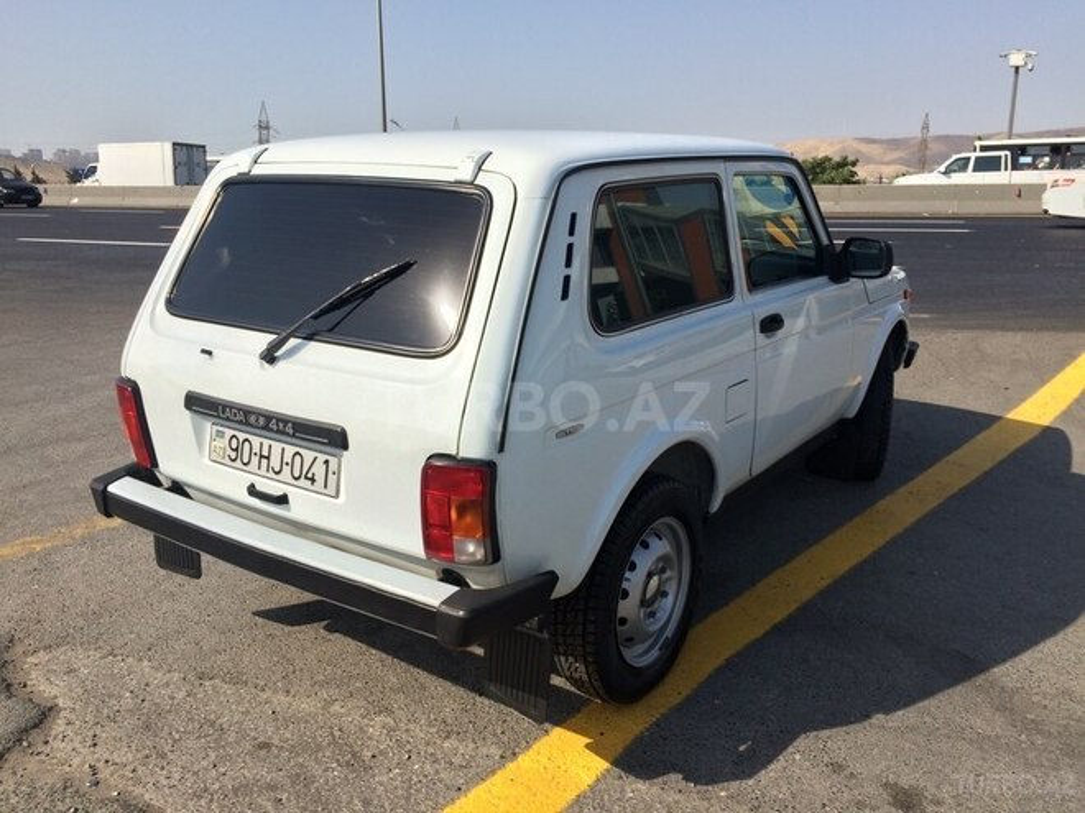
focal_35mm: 29
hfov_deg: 61.7
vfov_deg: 48.2
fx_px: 909
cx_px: 542
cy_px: 406
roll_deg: -0.1
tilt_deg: -14.0
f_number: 2.2
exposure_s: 1/2415
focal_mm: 4.15
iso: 32
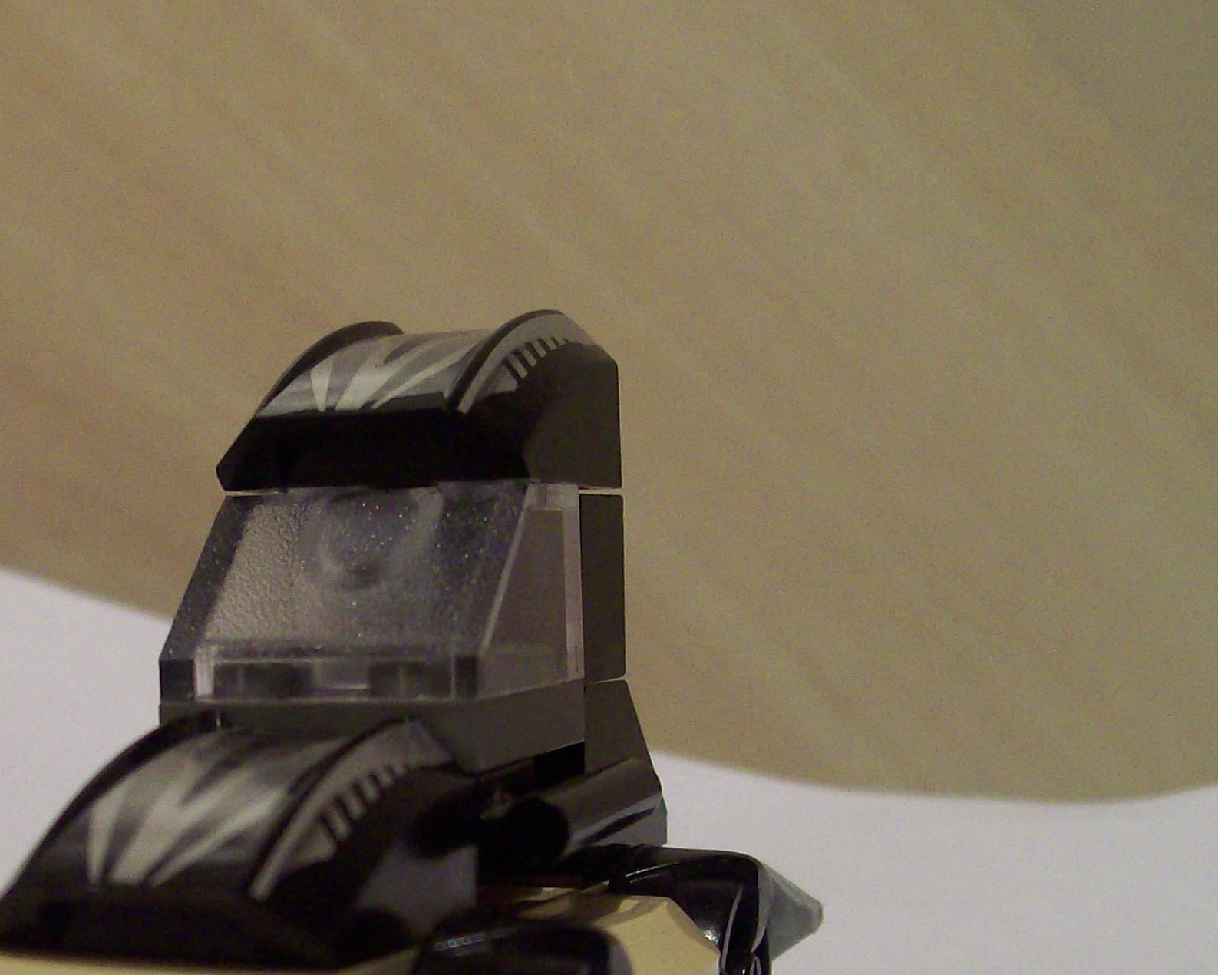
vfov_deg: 22.1
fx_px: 2452
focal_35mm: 68
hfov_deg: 27.4
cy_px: 807
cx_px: 244
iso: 160
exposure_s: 1/8.15
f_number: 2.7
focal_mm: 6
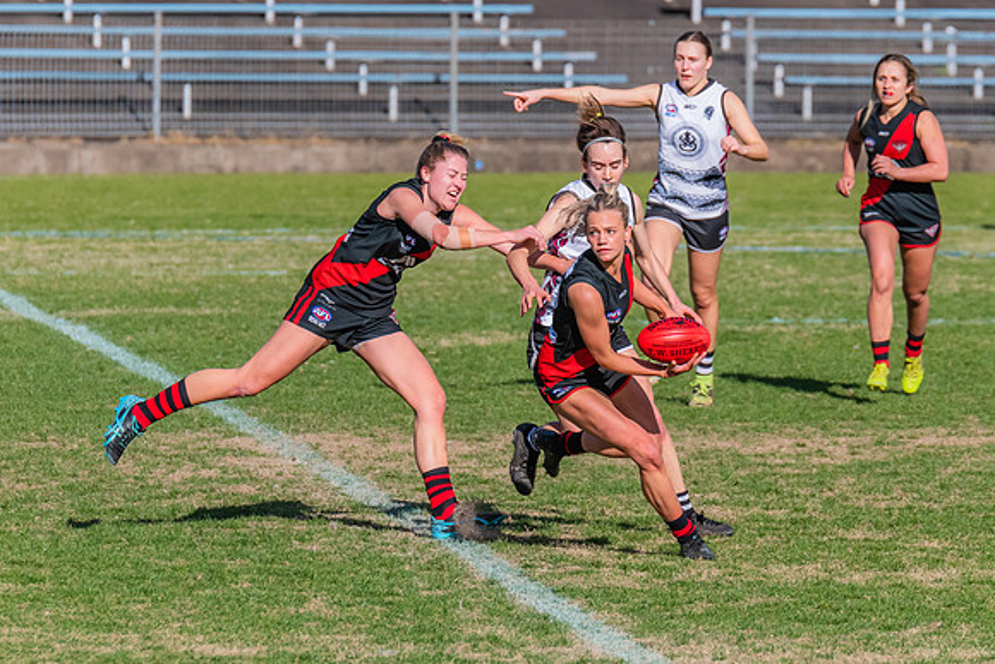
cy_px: 341
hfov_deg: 3.3
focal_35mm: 624
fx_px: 17263
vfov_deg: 2.2
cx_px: 512
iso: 800
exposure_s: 1/2000
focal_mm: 420
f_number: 8
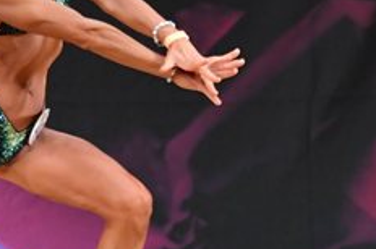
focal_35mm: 902
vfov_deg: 1.5
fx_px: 9408
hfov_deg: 2.3
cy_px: 40
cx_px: -121
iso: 3600
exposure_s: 1/400
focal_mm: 180
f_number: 5.6
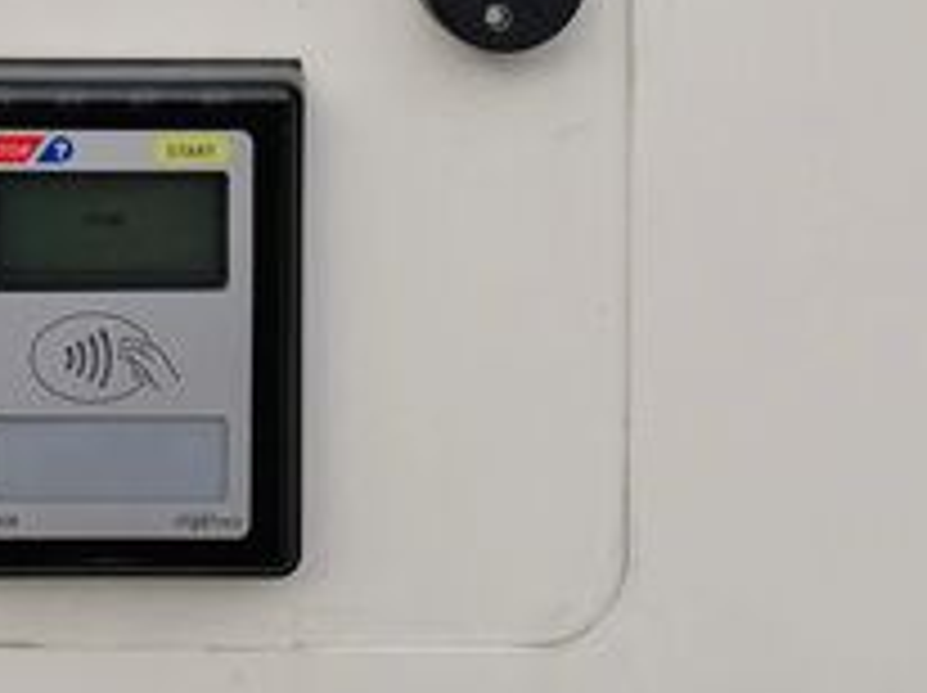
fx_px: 2568
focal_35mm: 96
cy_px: -158
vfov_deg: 14.8
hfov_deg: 20.2
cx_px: 135
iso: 50
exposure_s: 1/444
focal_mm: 5.3
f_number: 1.8
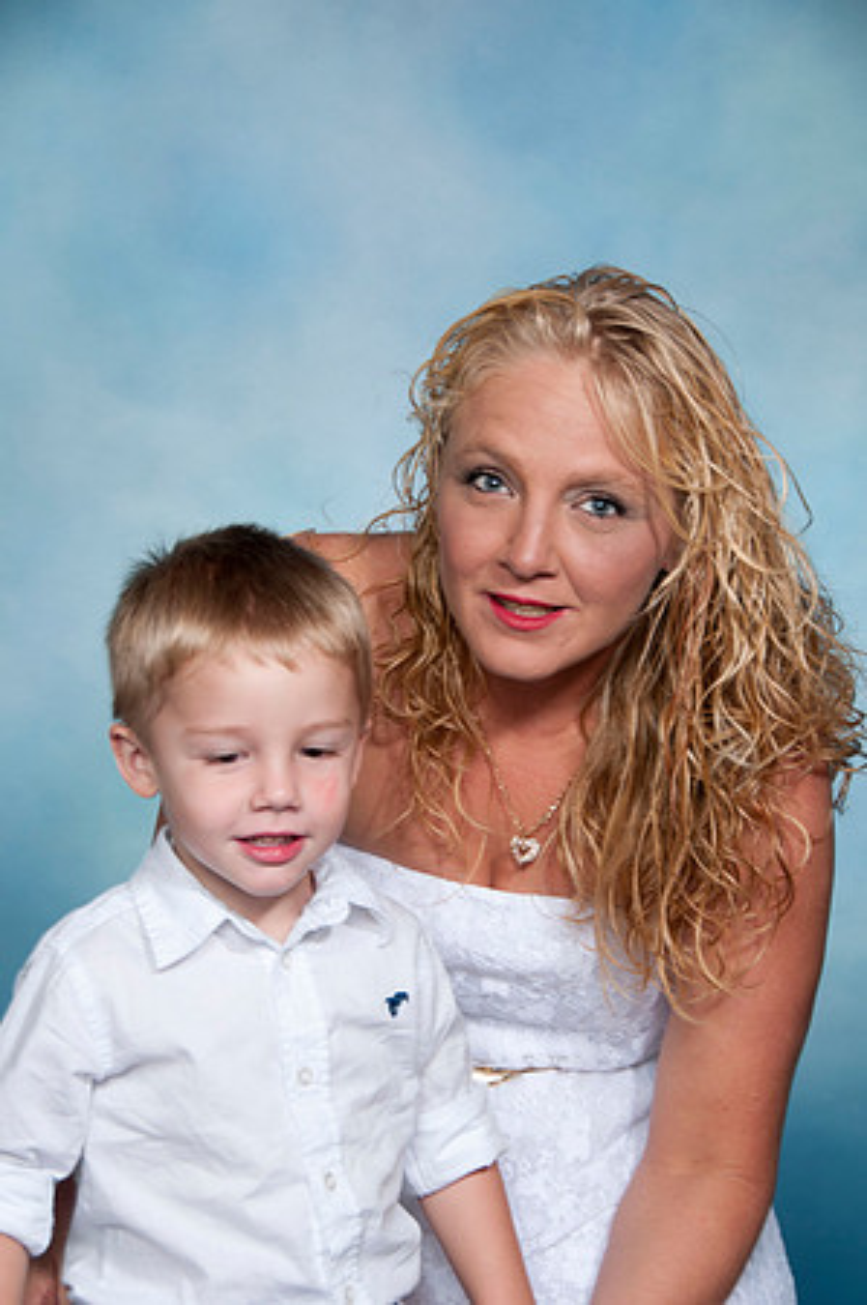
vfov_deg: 21.9
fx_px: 3367
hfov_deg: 14.7
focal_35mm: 93
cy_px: 652
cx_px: 434
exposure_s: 1/60
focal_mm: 62
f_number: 7.1
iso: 100
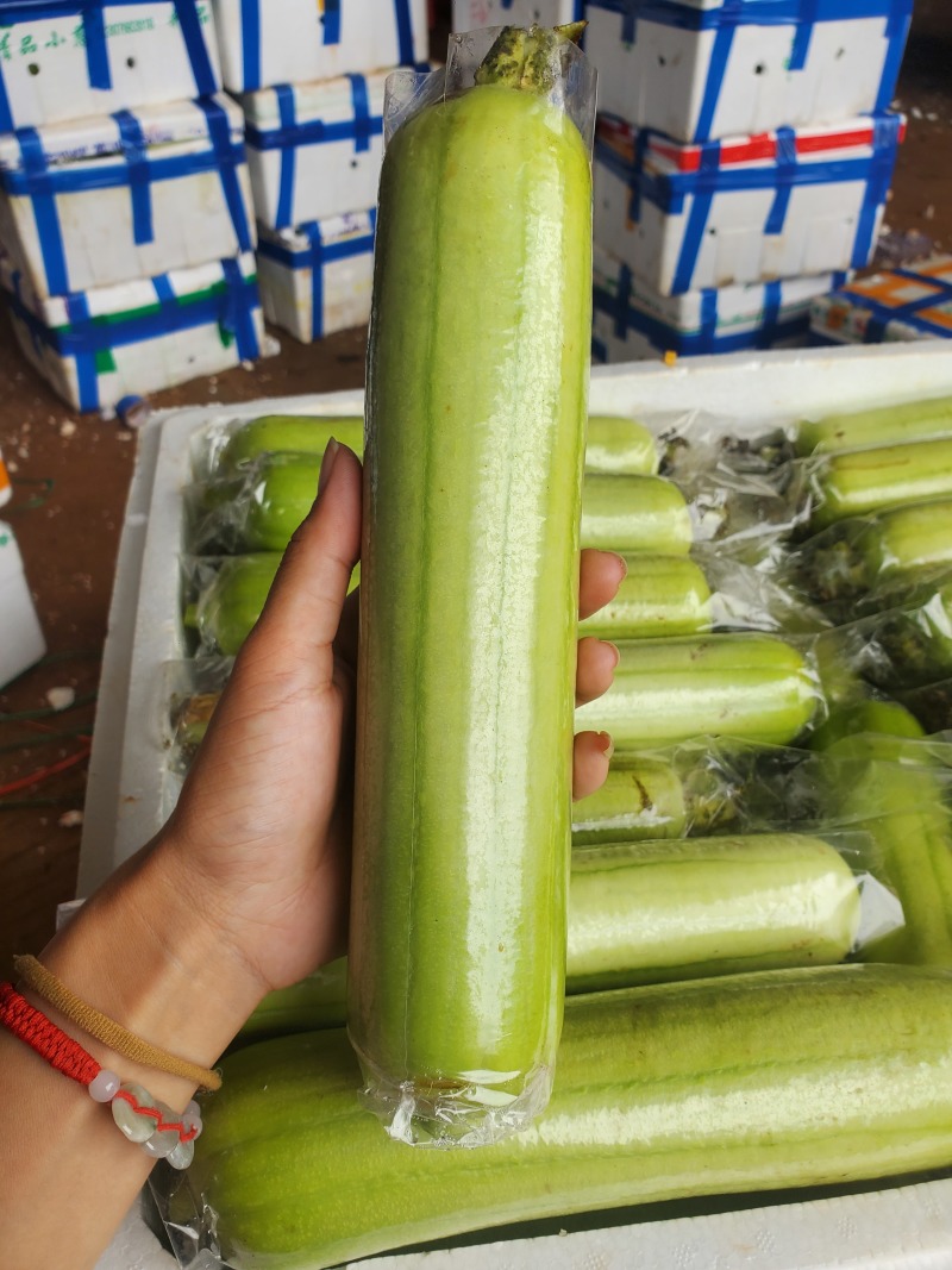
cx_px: 476
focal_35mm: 26
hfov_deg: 53.1
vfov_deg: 67.3
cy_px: 635
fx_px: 954
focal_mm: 4.3
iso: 50
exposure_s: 1/362
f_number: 2.4
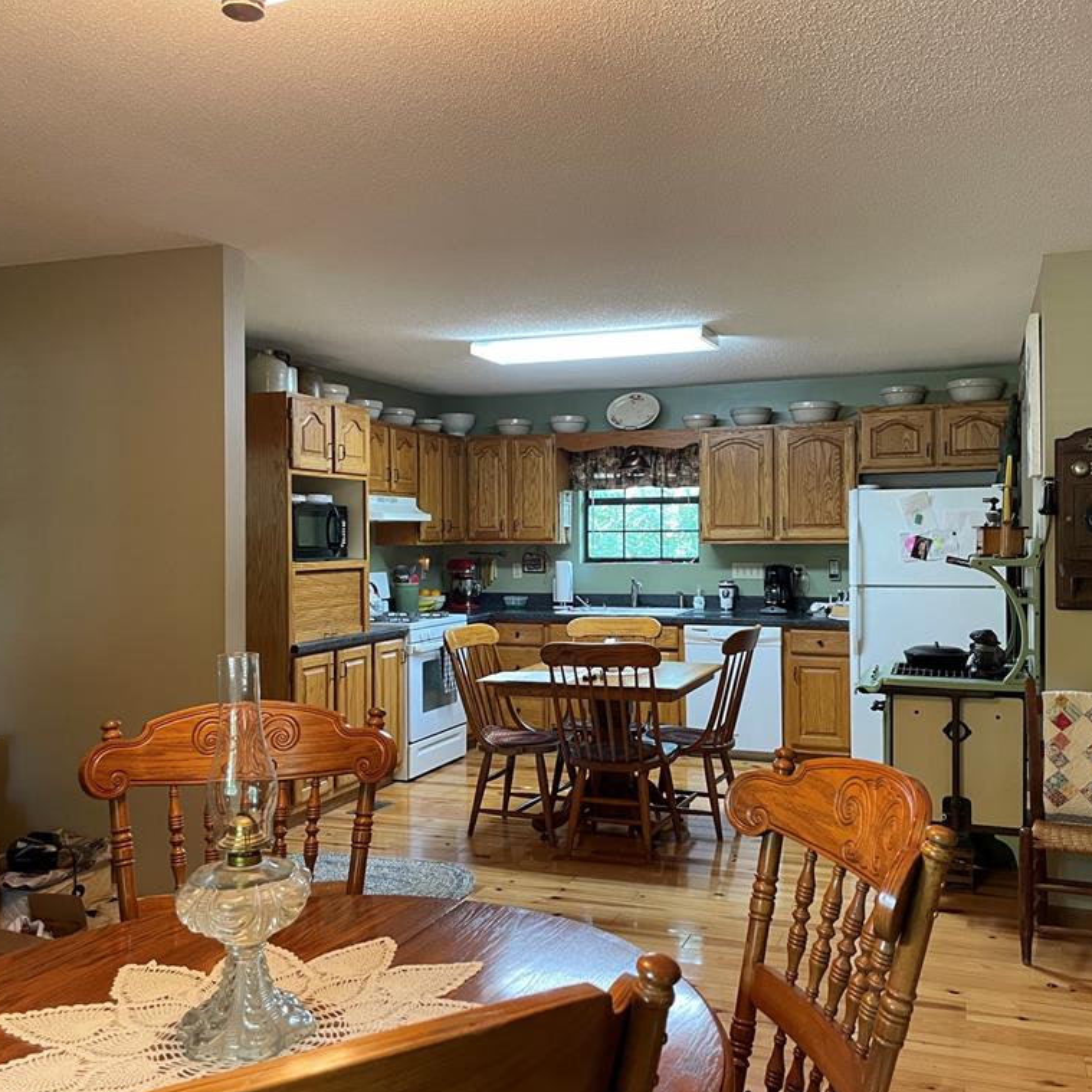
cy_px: 550
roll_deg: +0.8
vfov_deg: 52.5
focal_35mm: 31
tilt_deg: -0.5
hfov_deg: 52.5
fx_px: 1106
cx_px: 557
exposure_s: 1/60
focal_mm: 4.2
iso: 320
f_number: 1.6
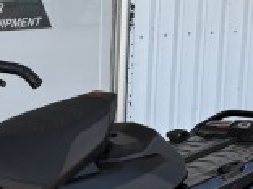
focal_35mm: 133
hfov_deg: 13.8
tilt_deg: -14.9
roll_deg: +1.8
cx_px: -136
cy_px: 246
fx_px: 972
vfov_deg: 10.9
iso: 50
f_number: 1.6
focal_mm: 5.96
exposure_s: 1/1139
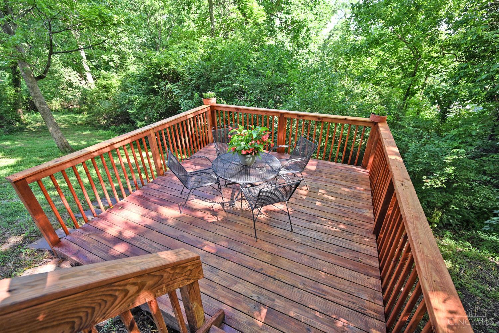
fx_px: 222
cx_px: 250
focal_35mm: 16
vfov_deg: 73.7
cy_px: 166
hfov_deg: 96.7
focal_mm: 16
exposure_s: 1/160
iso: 400
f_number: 4
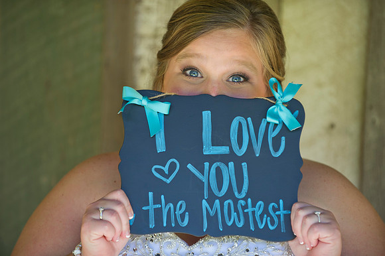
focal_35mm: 170
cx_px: 192
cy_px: 128
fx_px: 1817
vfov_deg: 8.1
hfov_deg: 12.1
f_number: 2.8
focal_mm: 170
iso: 200
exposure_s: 1/160
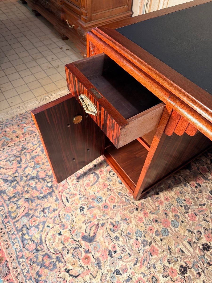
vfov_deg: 71.6
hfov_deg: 56.8
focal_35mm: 24
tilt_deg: -52.3
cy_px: 142
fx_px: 196
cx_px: 106
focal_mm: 6.76
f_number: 1.78
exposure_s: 1/50
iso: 200
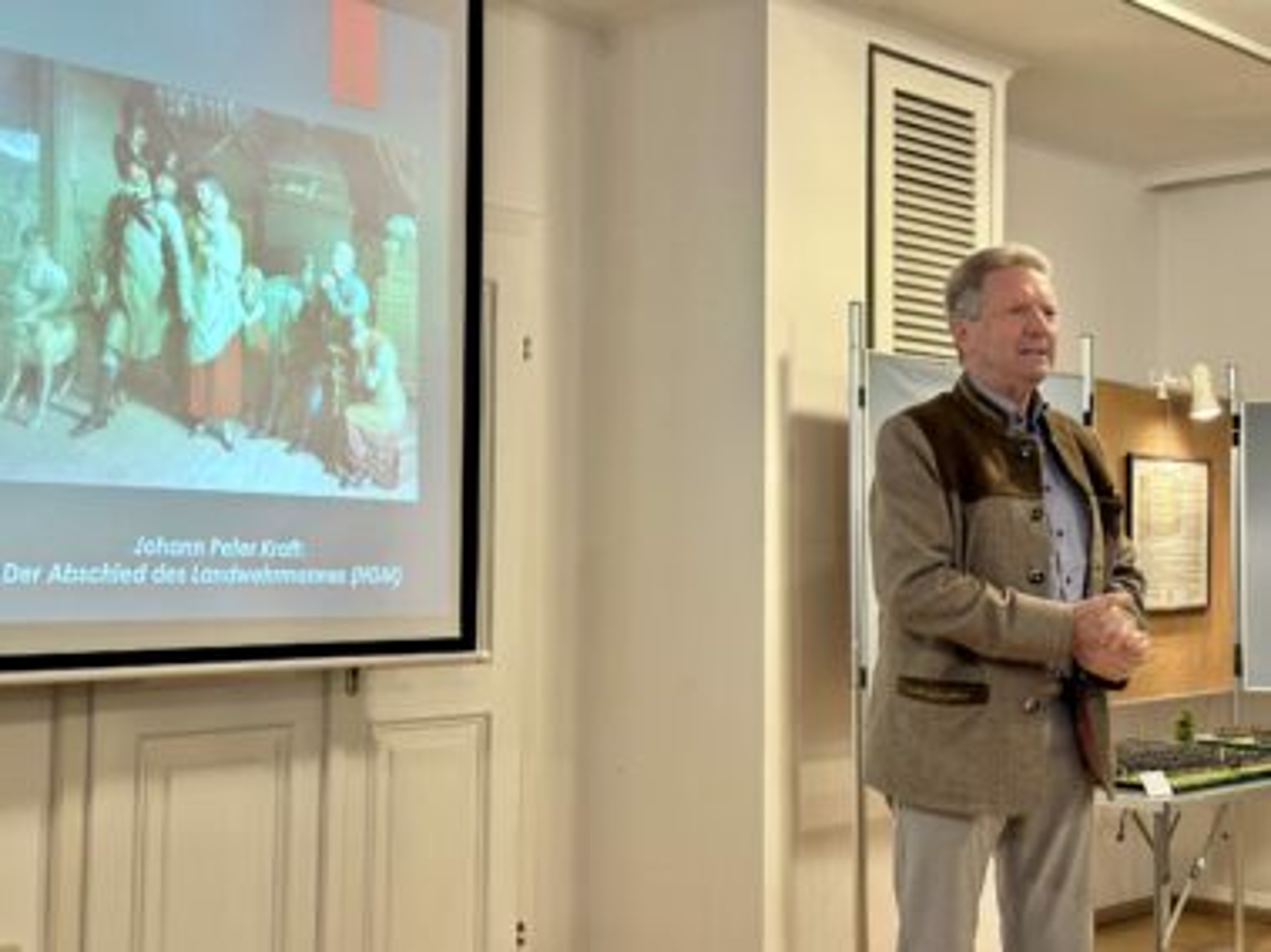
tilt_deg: +2.3
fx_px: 1762
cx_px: 636
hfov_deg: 39.7
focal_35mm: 48
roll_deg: -0.4
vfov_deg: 30.2
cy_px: 476
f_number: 1.78
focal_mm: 6.86
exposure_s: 1/50
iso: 200
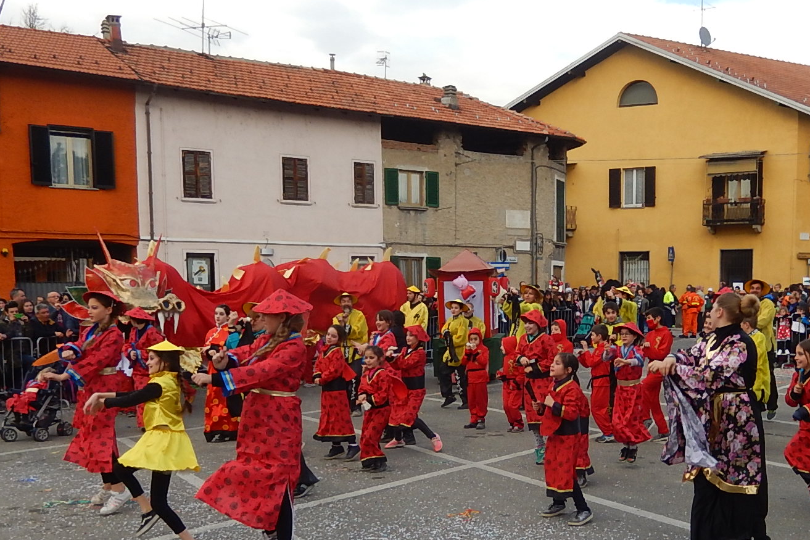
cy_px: 410
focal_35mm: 45
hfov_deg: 43.0
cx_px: 538
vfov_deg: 29.4
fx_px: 1012
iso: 125
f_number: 3.4
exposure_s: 1/250
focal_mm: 4.5
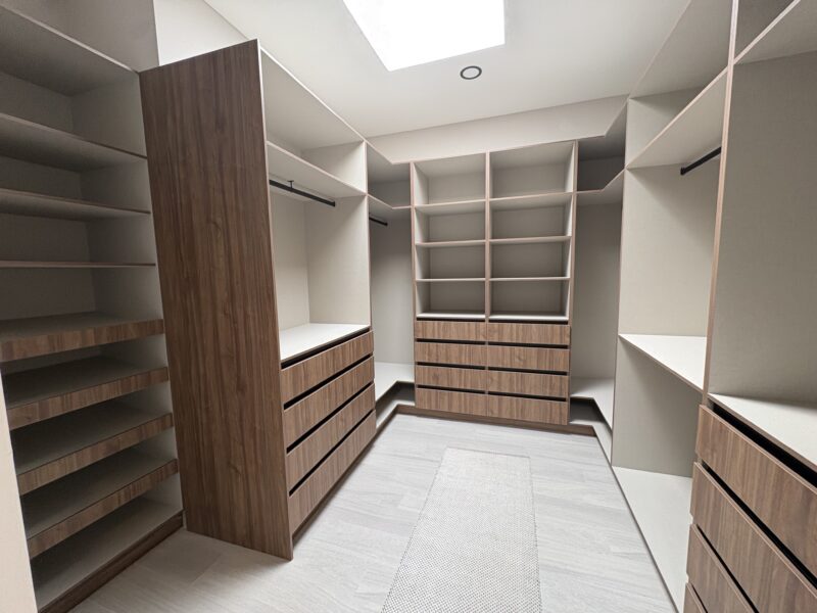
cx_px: 408
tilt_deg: -5.3
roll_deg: +0.8
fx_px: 330
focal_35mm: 14
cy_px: 306
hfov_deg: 102.1
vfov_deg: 85.7
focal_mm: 2.22
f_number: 2.2
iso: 200
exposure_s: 1/61
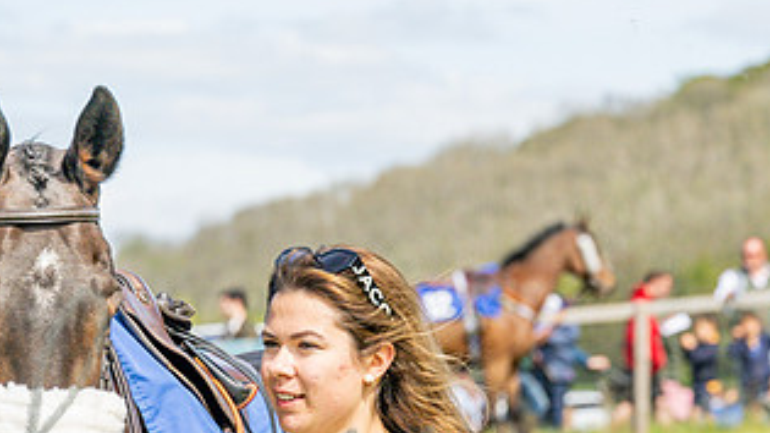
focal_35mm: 306
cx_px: 243
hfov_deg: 7.1
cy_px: 457
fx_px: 6246
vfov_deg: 4.0
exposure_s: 1/2500
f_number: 4.5
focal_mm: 91
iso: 400
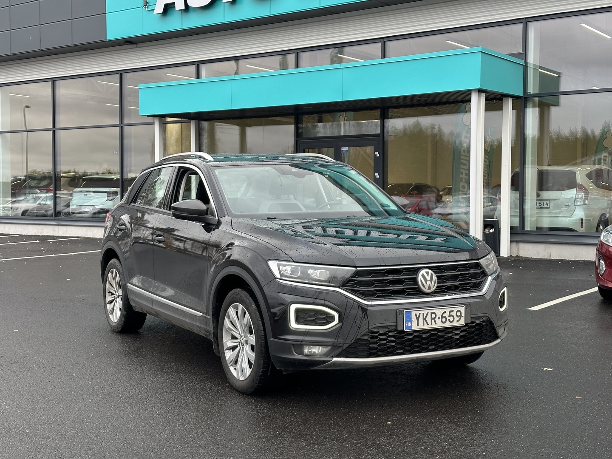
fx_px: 849
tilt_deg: -1.4
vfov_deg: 30.3
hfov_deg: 39.7
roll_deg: +0.1
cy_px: 230
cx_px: 306
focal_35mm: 48
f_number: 1.78
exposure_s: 1/166
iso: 50
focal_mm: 6.86
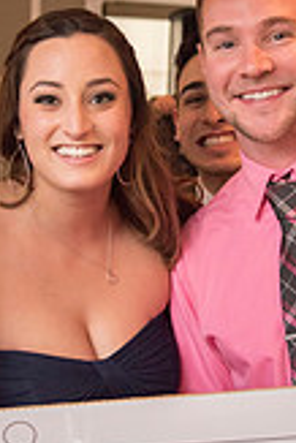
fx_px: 1292
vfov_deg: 19.4
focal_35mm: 105
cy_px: 149
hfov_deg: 13.0
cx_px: 206
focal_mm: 38
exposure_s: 1/200
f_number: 4
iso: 2000
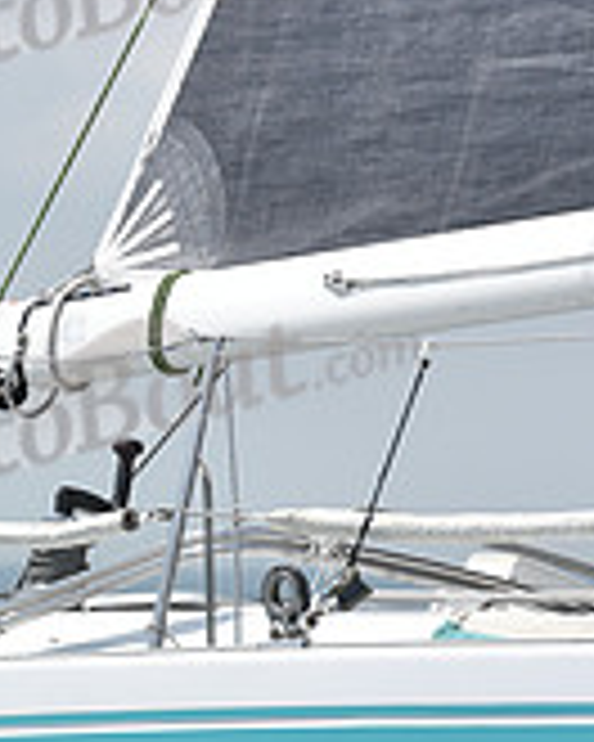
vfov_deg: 2.9
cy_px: 708
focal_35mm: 658
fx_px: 14460
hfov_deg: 2.3
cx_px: -441
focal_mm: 200
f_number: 8
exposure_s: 1/800
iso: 200
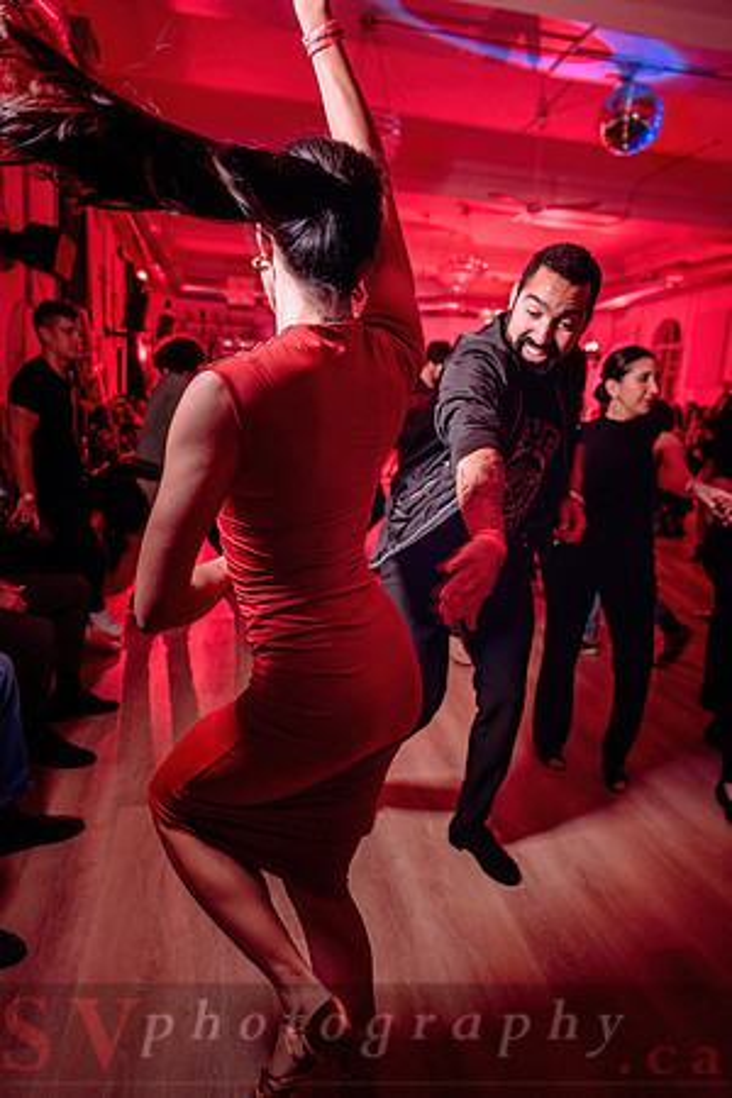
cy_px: 549
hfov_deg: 53.1
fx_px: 732
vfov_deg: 73.7
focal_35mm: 24
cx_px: 366
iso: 800
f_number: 3.2
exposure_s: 1/60
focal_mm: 24
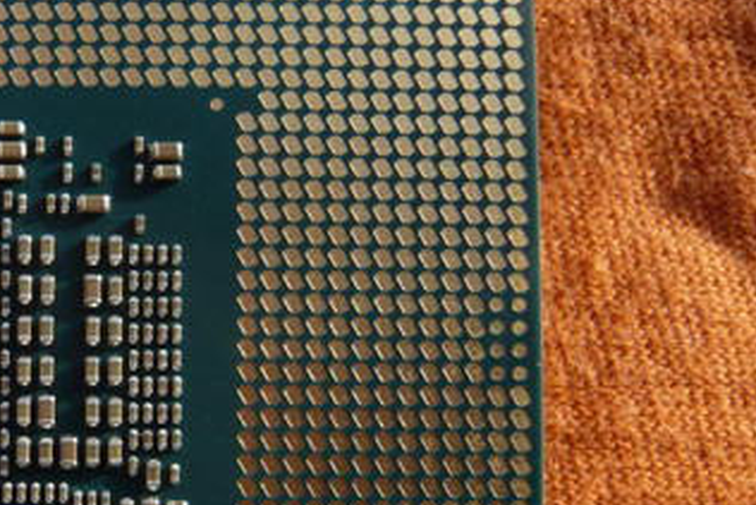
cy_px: 385
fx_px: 1240
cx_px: 38
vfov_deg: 22.8
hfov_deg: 31.8
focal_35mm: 59
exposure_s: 1/250
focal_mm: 4.6
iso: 100
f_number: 2.8
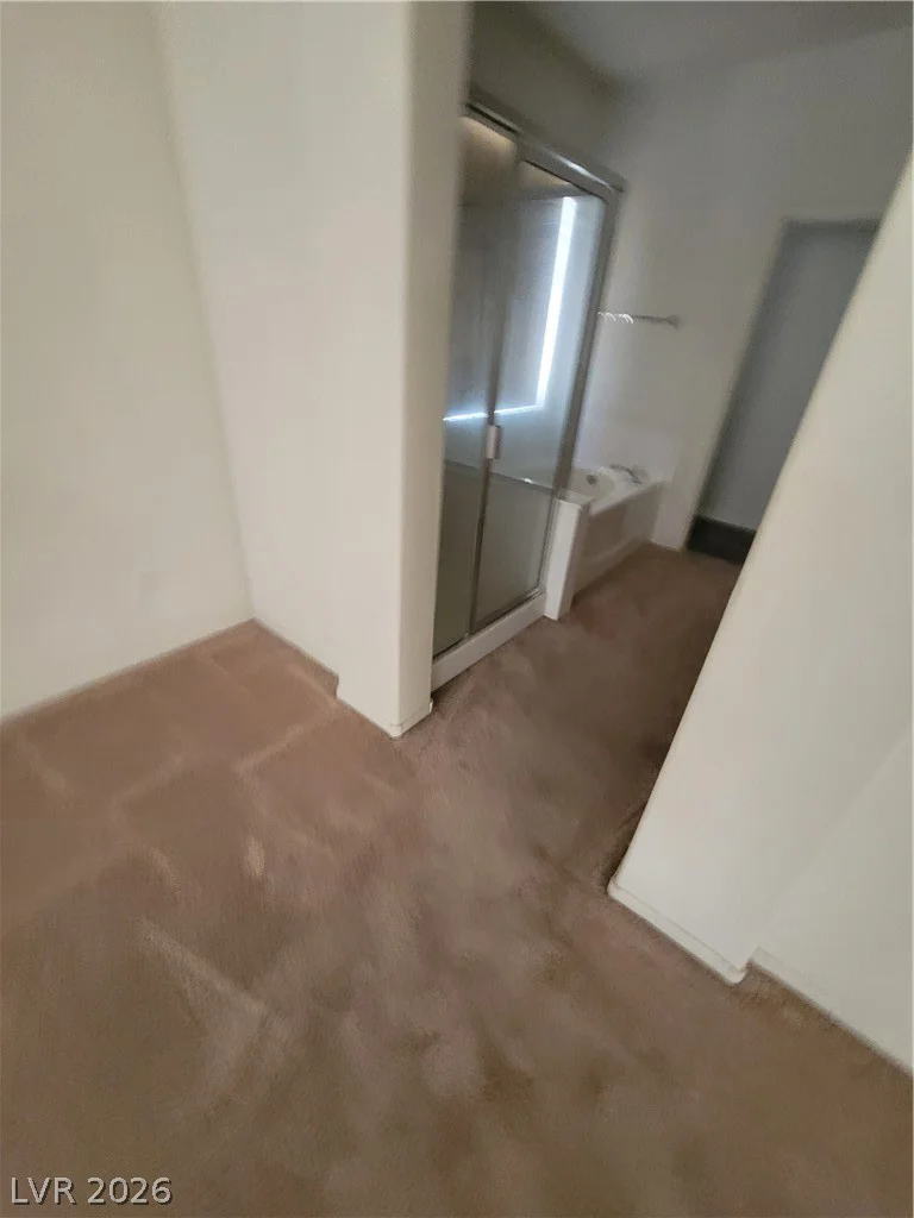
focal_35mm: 13
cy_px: 609
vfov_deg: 106.2
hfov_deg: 89.9
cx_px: 457
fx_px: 458
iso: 400
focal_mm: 2.2
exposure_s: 1/30
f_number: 2.2
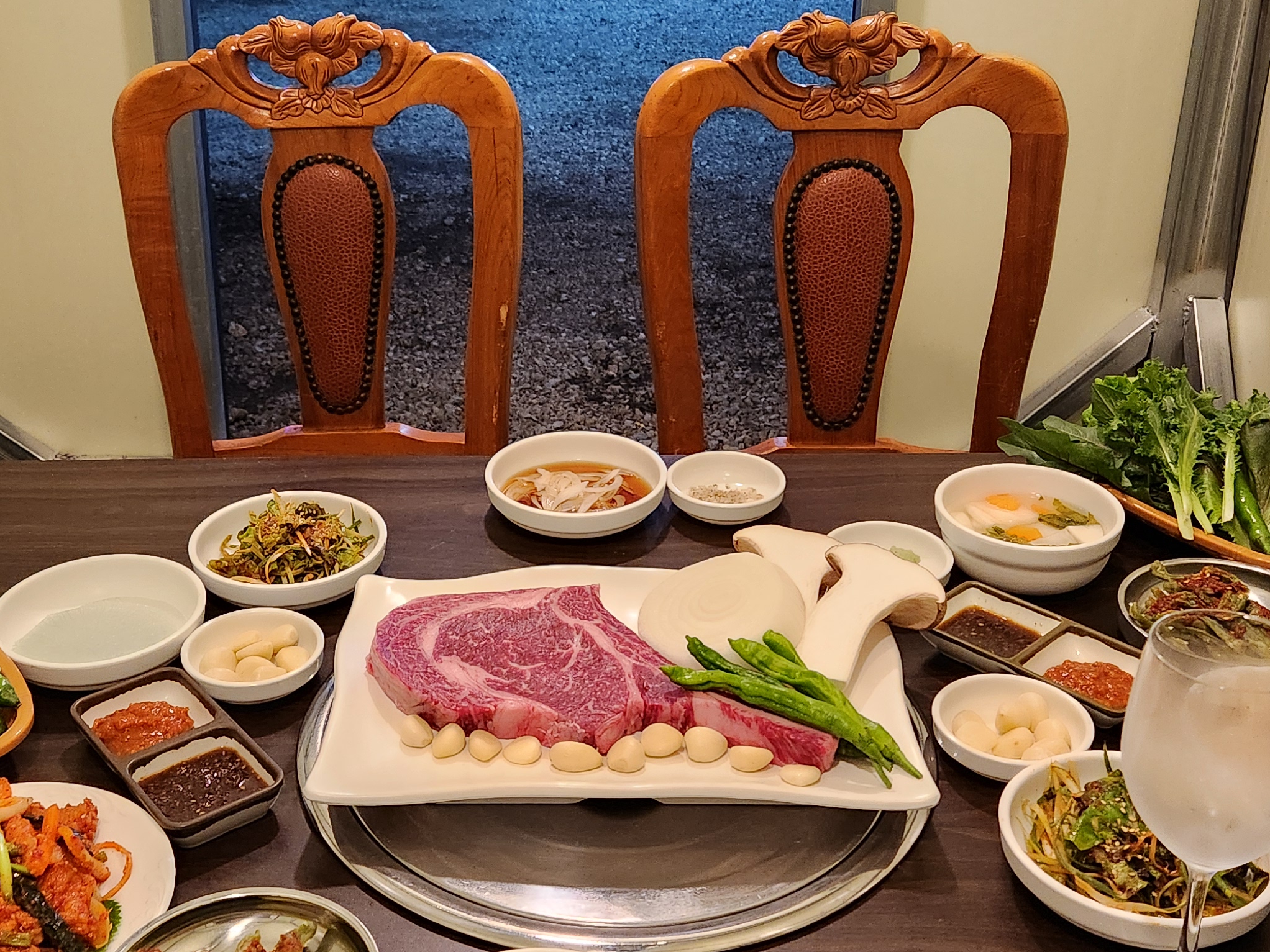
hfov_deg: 42.0
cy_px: 364
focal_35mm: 45
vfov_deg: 32.1
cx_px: 546
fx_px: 1651
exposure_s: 1/120
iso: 800
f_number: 1.8
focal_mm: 5.4
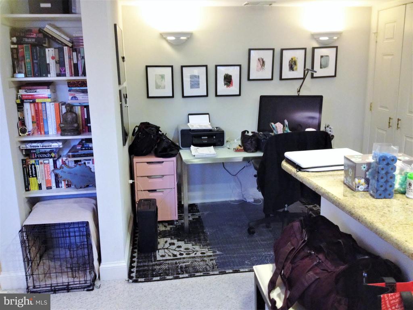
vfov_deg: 40.7
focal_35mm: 35
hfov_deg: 52.6
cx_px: 206
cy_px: 155
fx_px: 418
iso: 320
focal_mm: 4.28
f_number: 2.4
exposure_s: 1/20
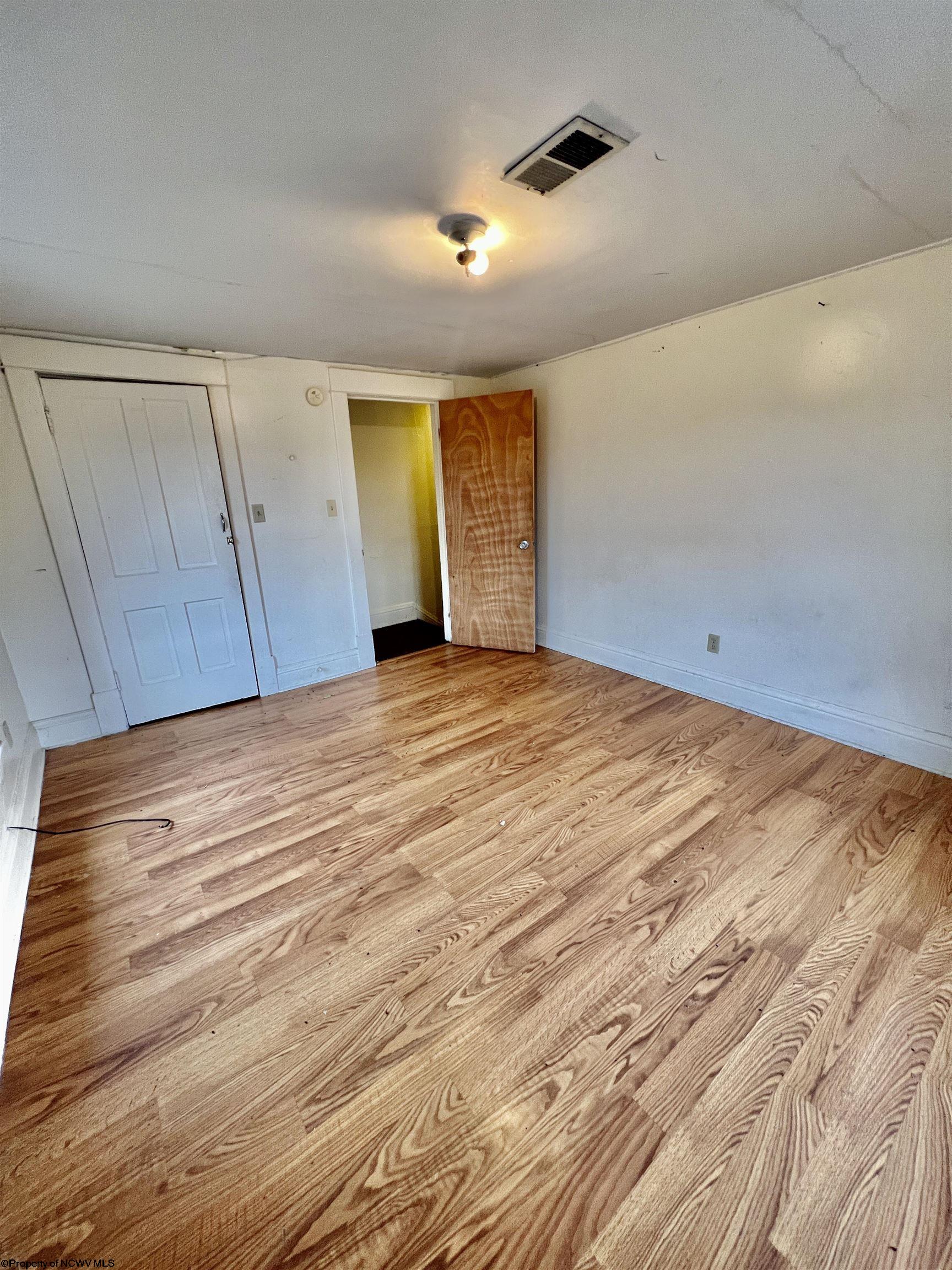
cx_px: 476
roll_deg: +4.4
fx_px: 477
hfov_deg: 89.9
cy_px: 635
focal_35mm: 13
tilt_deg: -17.3
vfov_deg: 106.2
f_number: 1.8
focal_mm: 1.57
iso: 160
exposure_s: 1/60
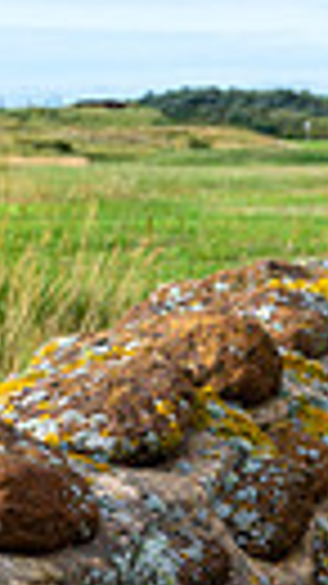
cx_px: 1047
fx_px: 3406
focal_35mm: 220
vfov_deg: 9.8
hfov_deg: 5.2
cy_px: 306
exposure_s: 1/125
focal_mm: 47
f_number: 8
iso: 100
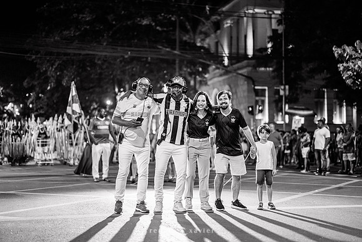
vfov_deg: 27.0
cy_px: 121
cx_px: 181
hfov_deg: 39.6
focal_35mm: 50
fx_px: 503
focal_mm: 50
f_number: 1.2
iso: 2500
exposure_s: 1/320
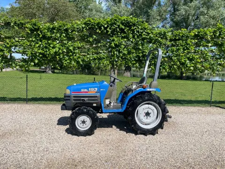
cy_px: 84
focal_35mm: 26
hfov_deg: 67.3
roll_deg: -2.3
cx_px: 112
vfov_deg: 53.1
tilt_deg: -7.9
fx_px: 169
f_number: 1.6
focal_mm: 4.2
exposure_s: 1/3401
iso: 32
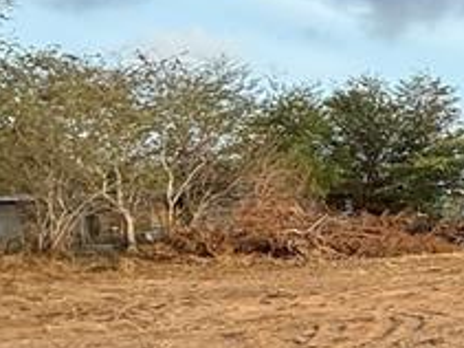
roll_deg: -0.5
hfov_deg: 19.2
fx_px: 911
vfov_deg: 21.4
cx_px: 893
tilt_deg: -2.2
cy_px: 251
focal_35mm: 68
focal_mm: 2.22
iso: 50
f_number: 2.2
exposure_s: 1/914
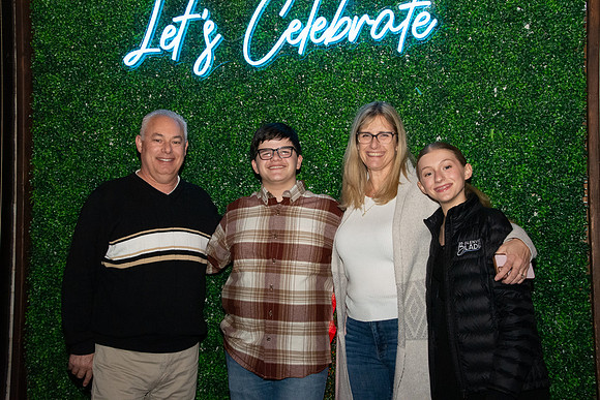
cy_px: 200
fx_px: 800
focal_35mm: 48
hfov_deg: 41.1
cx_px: 300
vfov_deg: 28.1
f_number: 11
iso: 4000
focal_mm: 32
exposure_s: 1/250
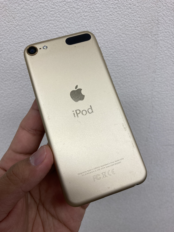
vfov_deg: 63.4
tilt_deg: -24.2
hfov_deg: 49.7
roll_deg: +3.3
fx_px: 188
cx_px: 87
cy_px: 116
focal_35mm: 28
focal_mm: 3.99
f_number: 1.8
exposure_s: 1/100
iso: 25
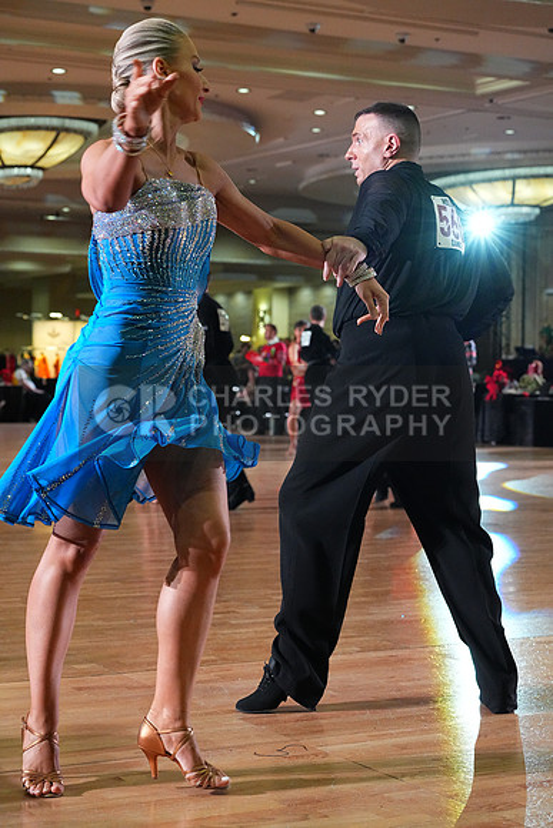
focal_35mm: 70
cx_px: 276
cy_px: 414
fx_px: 1612
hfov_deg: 19.5
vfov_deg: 28.8
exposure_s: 1/400
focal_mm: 70
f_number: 5.6
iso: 8000
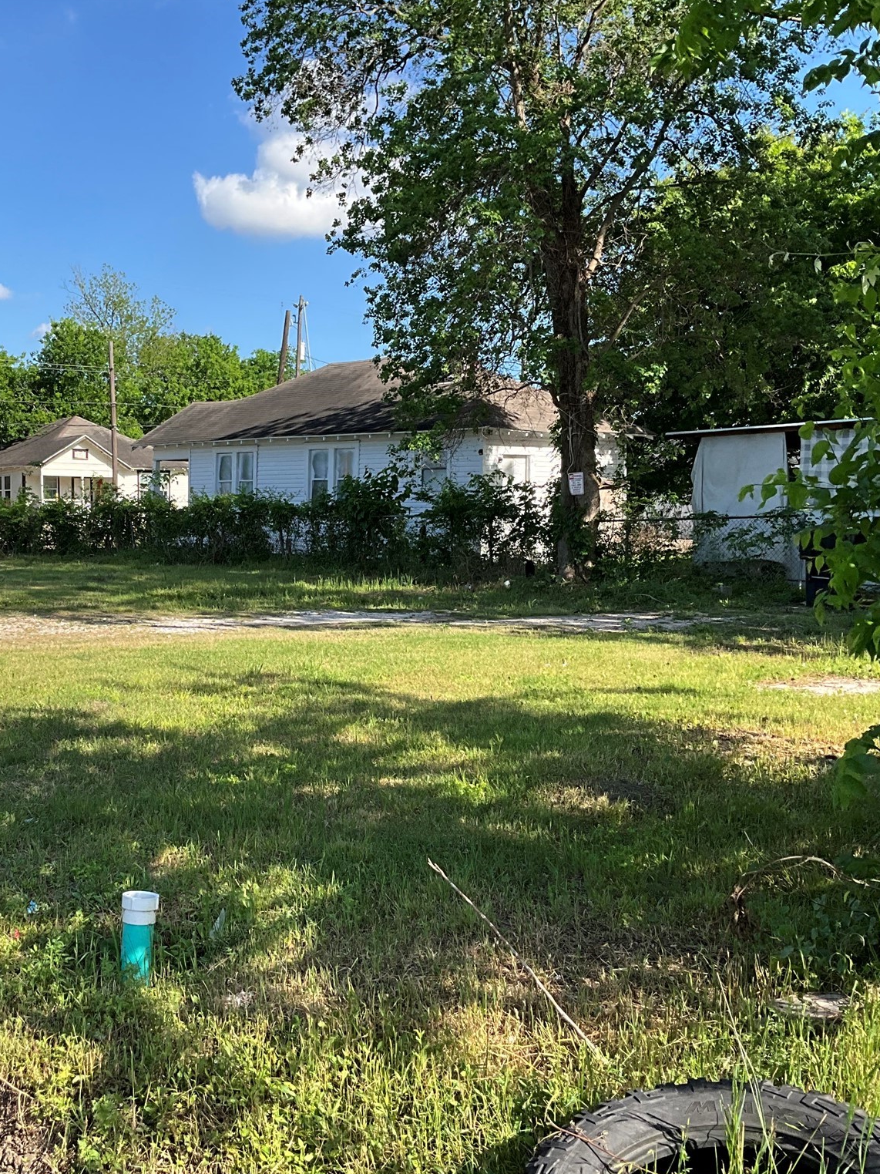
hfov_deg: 36.2
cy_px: 588
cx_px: 254
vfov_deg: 47.9
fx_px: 1322
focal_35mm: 39
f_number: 1.8
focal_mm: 3
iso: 25
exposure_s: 1/978
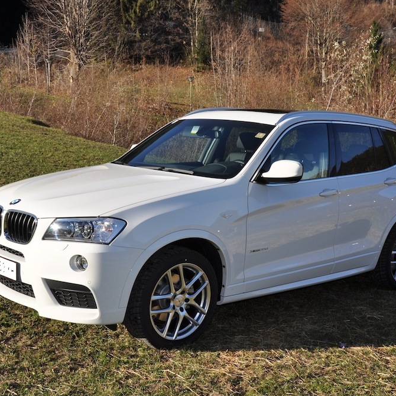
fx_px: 630
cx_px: 185
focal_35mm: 49
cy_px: 199
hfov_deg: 34.9
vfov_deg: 34.9
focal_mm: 25
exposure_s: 1/200
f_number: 11
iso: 200
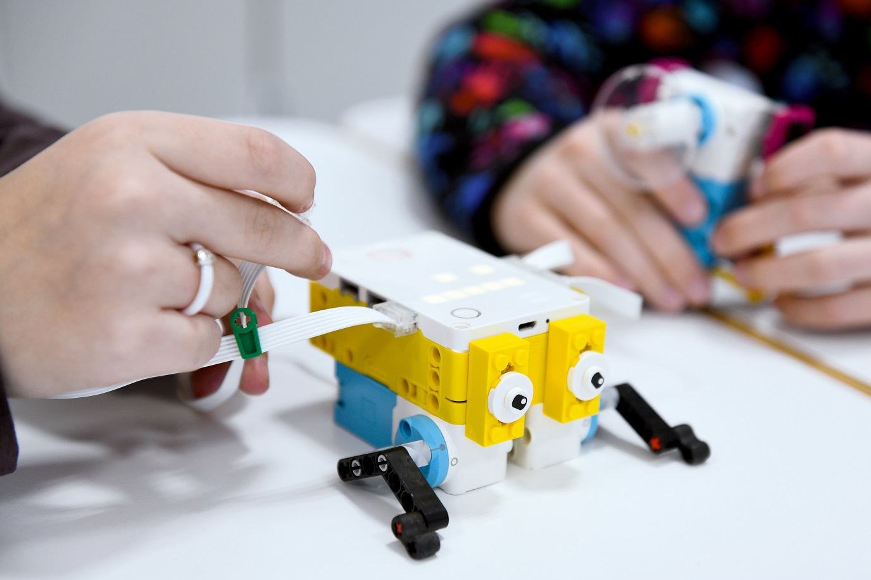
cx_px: 481
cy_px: 300
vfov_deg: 21.9
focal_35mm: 62
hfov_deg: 32.4
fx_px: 1500
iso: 1250
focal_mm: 56
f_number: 3.5
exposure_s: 1/250
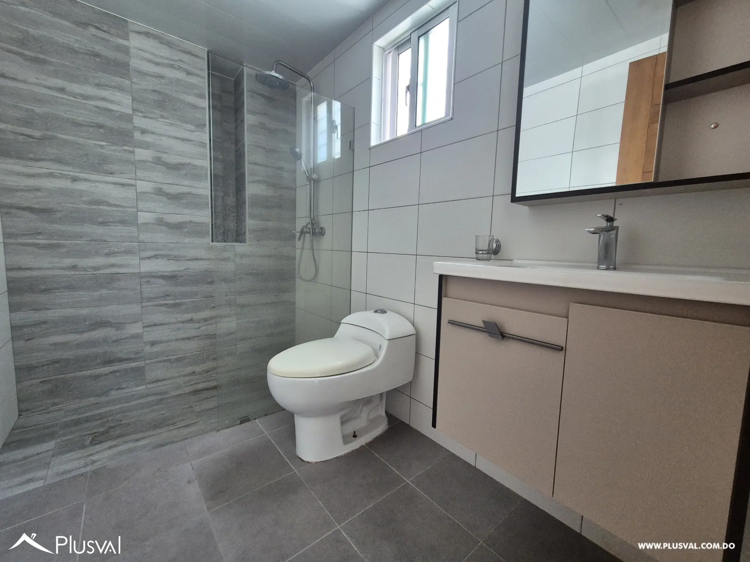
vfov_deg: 89.9
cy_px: 281
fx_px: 282
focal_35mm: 13
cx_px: 375
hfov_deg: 106.2
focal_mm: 2.2
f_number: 2.2
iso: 640
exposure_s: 1/100
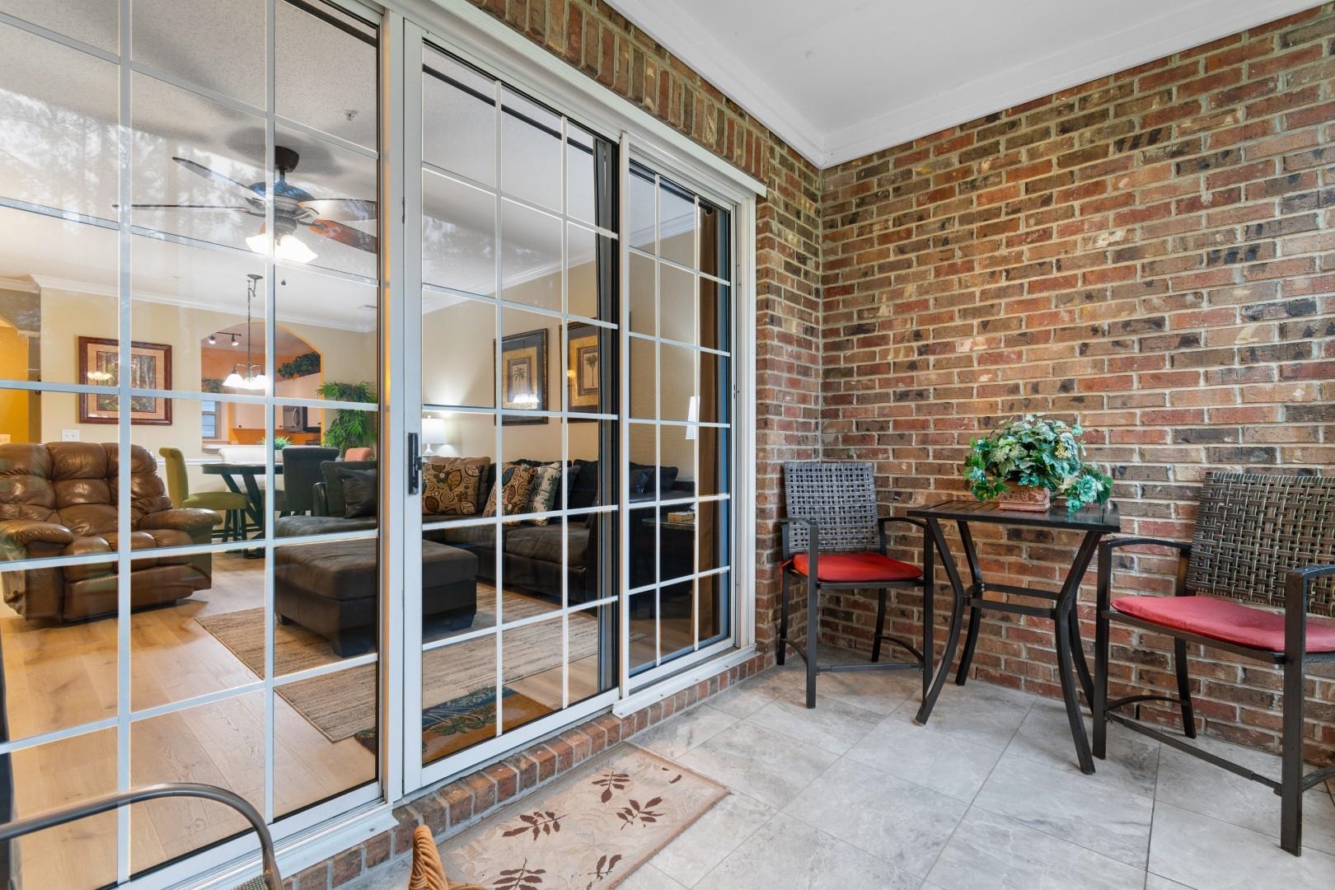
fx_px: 556
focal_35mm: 15
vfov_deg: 77.3
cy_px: 445
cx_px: 668
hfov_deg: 100.4
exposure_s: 1/2
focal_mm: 10
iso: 100
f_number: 4.5
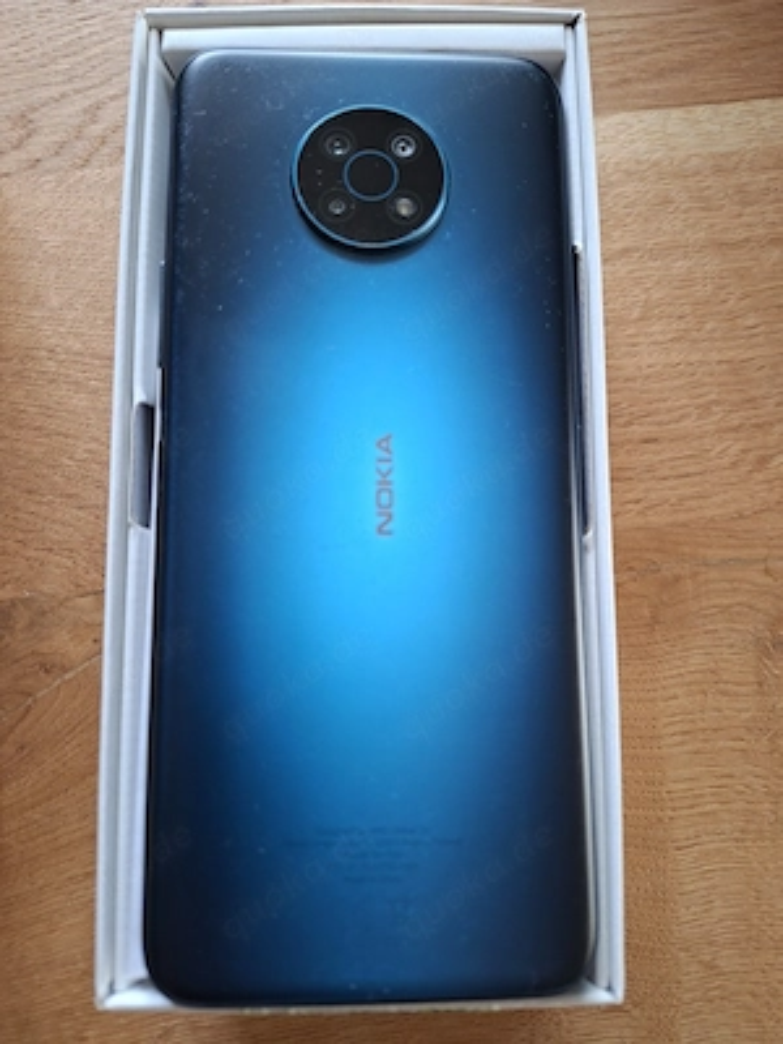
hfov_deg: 58.9
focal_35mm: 23
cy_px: 522
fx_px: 694
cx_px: 392
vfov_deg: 73.9
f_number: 1.8
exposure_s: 1/60.2
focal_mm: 5.54
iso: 200
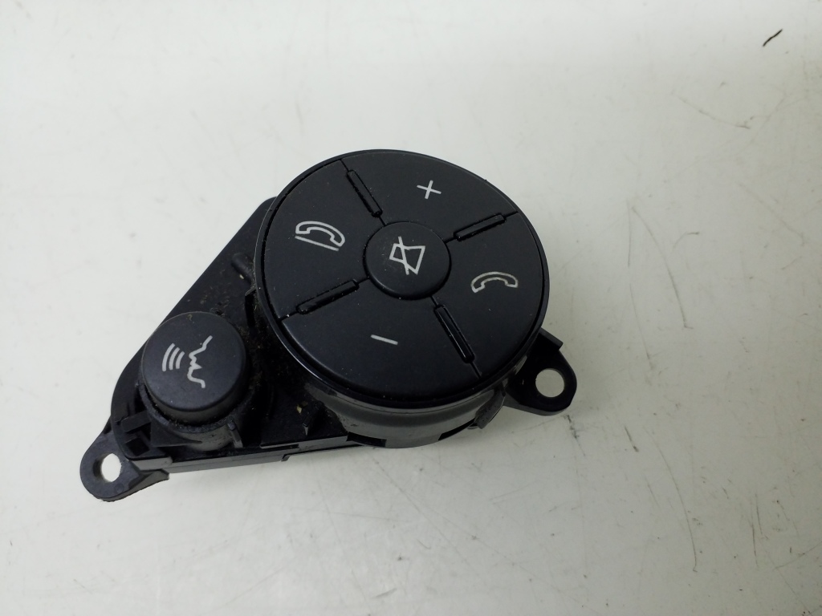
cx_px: 411
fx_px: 641
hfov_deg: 65.3
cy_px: 308
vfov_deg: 51.4
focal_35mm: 27
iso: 160
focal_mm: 3.6
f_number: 1.9
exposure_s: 1/50
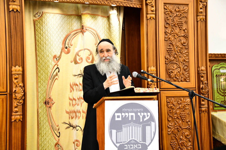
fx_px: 427
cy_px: 75
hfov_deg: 29.7
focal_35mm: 68
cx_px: 113
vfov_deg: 20.0
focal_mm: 68
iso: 2000
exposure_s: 1/160
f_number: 5.6
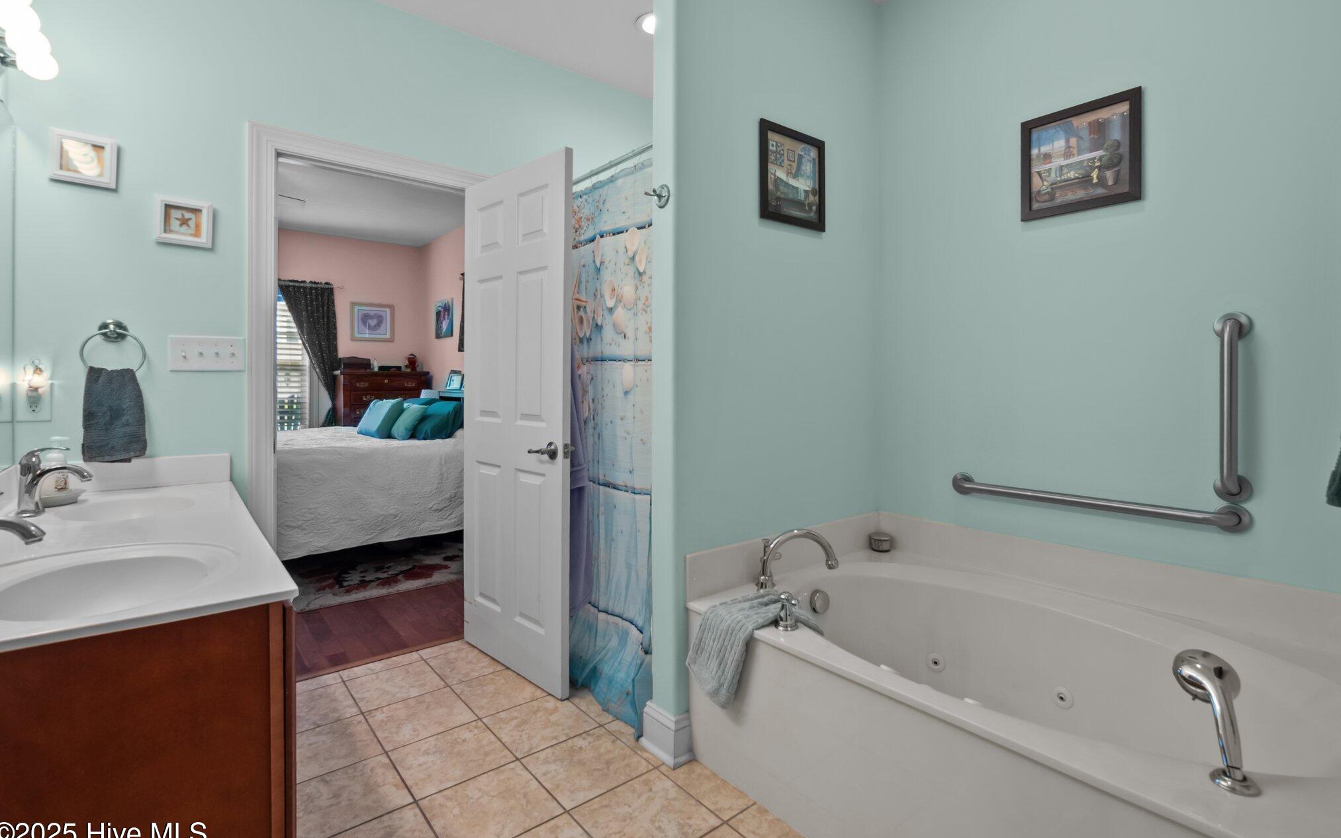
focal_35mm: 15
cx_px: 667
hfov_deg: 101.5
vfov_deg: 74.5
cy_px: 371
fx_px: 548
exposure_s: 1/4
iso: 200
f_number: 5.6
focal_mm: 7
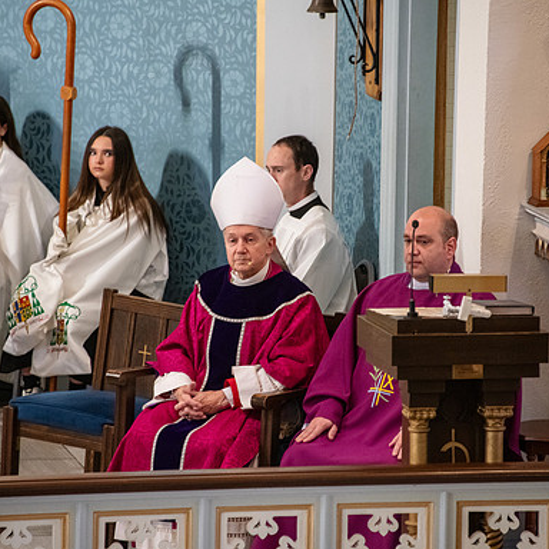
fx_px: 6908
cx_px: 309
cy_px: 275
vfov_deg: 4.6
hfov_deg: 4.6
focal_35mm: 385
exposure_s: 1/80
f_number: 7.1
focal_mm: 300
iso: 4000
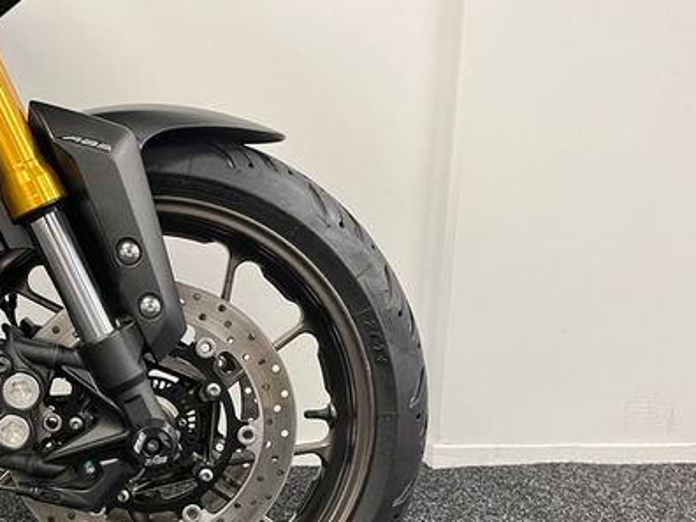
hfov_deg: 42.7
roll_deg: +0.5
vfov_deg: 33.5
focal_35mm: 42
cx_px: 135
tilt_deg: -13.7
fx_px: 844
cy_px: 410
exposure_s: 1/50
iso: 250
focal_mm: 5.1
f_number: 1.6
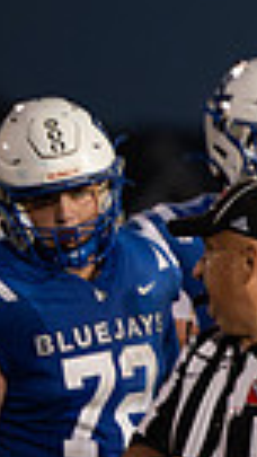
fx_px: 12967
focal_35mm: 1071
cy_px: 507
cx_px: 806
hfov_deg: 1.1
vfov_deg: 2.0
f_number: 2.8
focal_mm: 200
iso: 2000
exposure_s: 1/1000
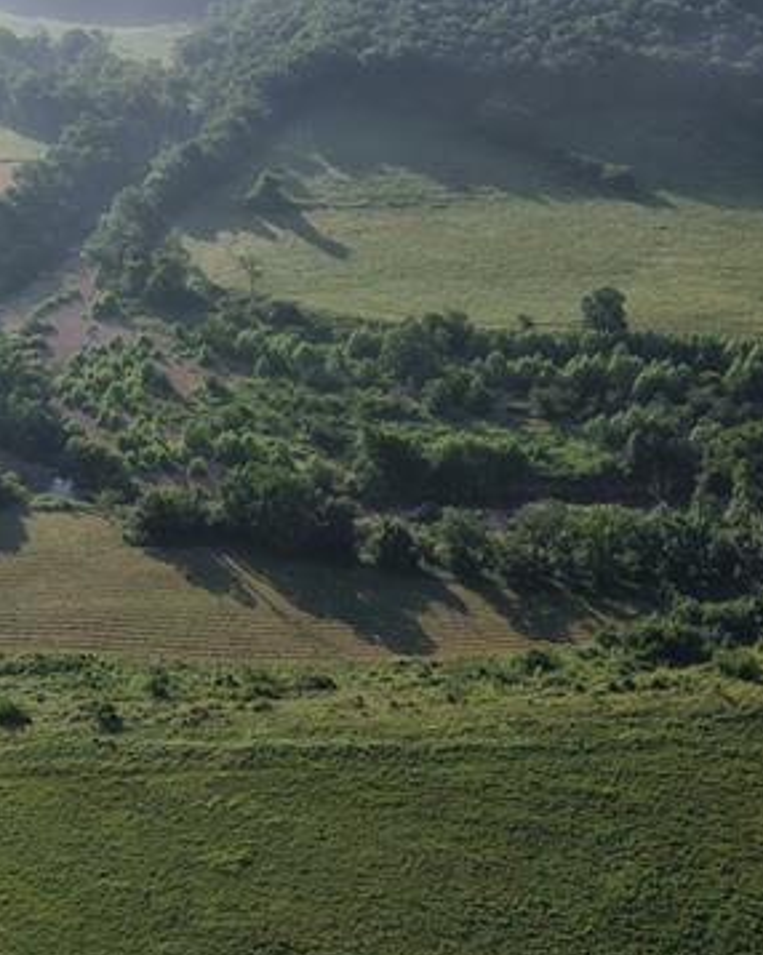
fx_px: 1893
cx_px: 379
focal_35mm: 67
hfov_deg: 22.8
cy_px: 461
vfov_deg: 28.3
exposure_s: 1/8000
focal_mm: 8.67
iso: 420
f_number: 1.8
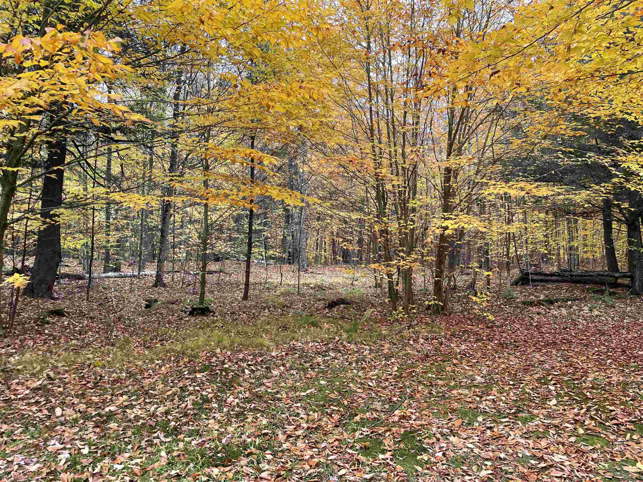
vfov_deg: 53.1
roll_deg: +0.8
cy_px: 241
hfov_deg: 67.3
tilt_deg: -0.7
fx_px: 483
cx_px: 322
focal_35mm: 26
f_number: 1.6
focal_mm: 4.2
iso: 64
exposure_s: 1/121
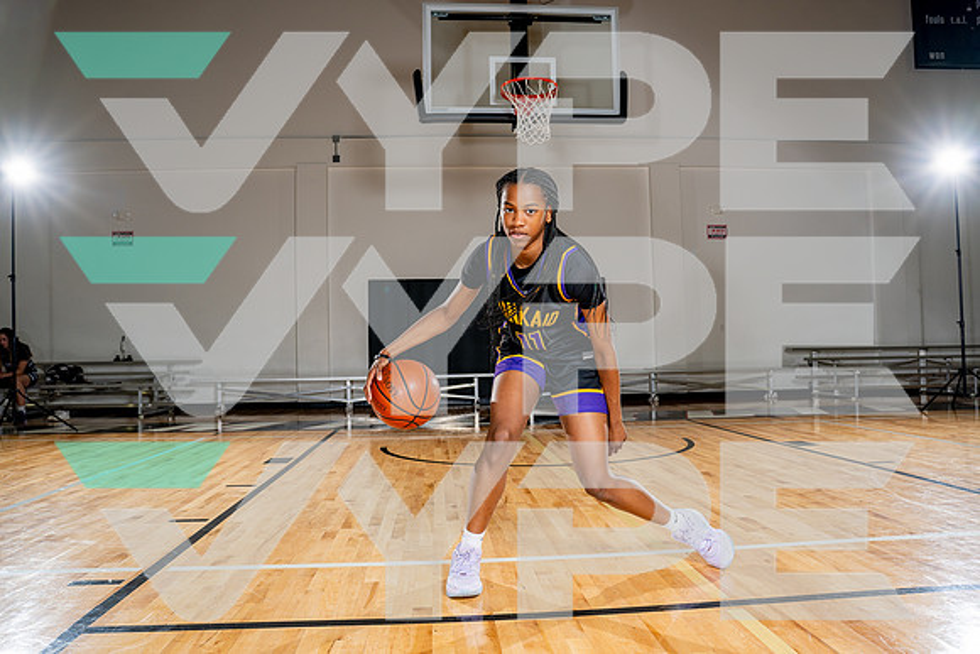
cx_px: 490
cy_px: 327
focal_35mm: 28
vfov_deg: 46.4
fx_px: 762
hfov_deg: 65.5
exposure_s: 1/250
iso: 200
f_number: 5.6
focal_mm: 28
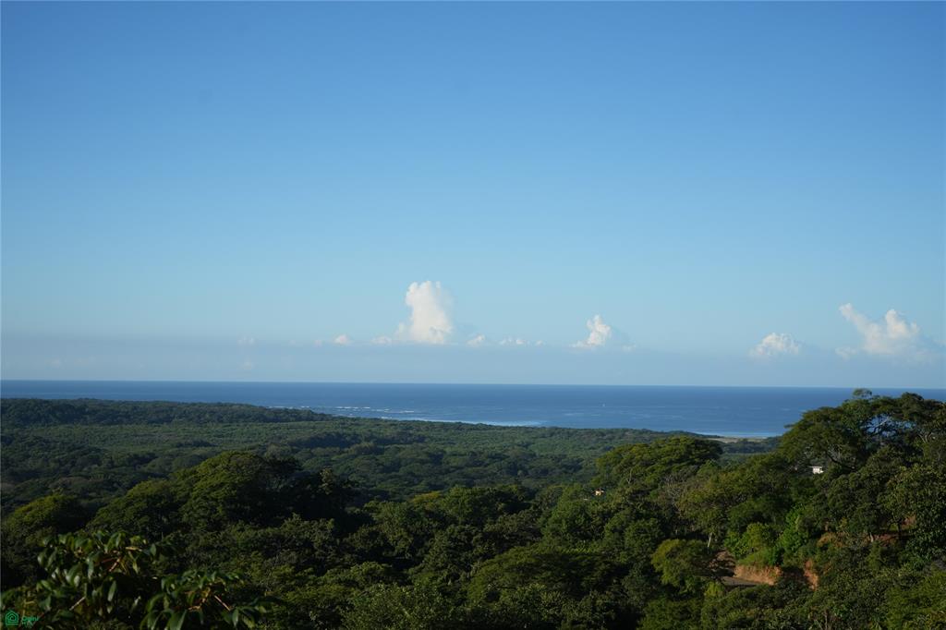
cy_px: 315
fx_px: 1471
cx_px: 473
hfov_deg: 35.7
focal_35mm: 56
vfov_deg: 24.2
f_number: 5
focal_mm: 56
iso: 250
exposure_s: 1/2000
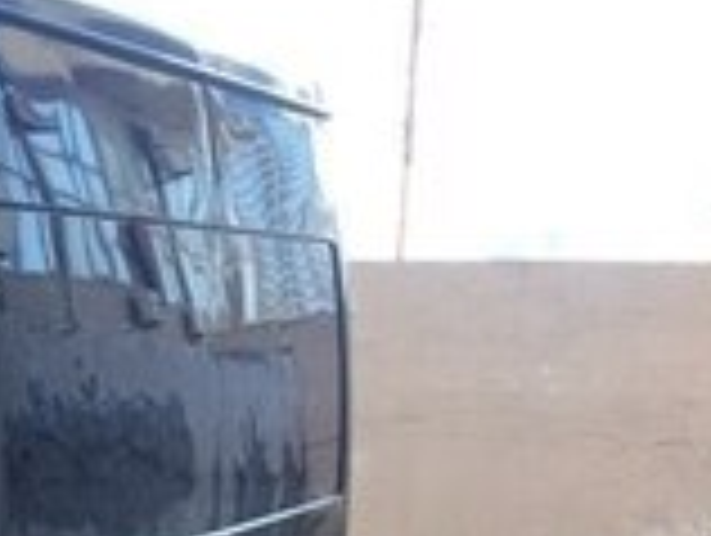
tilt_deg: -6.4
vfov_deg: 11.9
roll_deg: -2.8
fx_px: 2489
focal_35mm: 121
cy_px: 691
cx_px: -558
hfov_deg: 14.4
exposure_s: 1/206
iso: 32
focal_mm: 4.15
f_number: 2.2
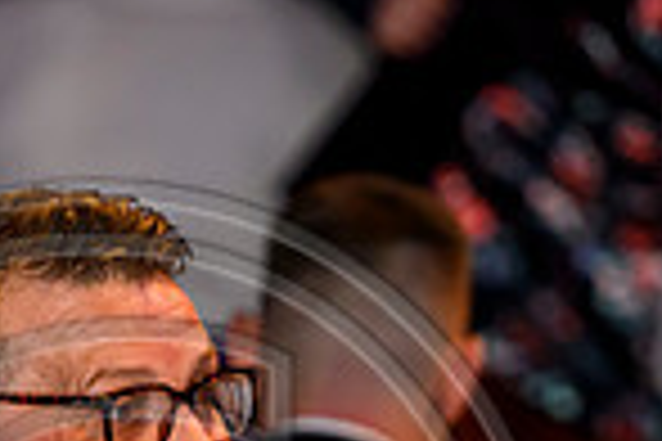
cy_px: 637
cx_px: 95
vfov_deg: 2.0
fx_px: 12320
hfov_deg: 3.1
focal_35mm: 670
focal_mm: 170
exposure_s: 1/160
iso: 2500
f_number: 3.2
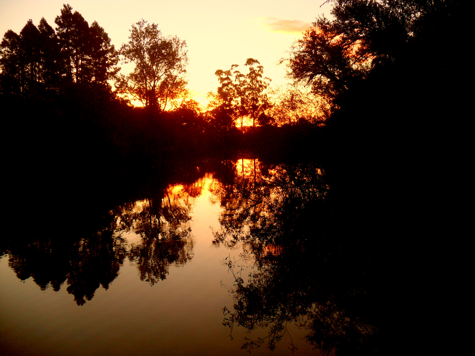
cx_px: 238
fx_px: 480
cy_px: 178
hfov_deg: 52.6
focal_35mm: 35
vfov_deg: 40.7
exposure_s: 1/180
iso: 80
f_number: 3
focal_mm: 6.3
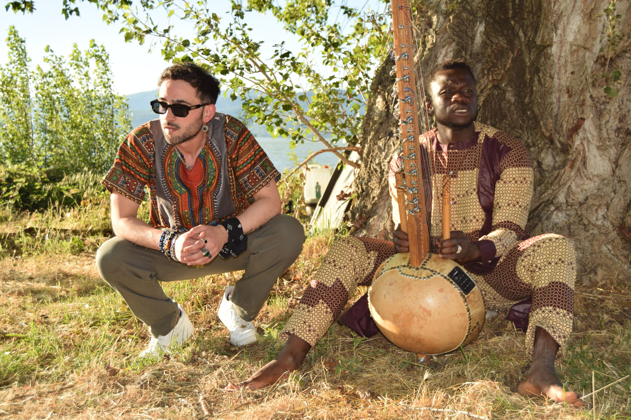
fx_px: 894
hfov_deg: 38.9
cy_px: 210
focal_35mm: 51
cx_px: 316
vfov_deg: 26.5
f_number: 5.6
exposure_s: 1/200
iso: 100
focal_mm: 34
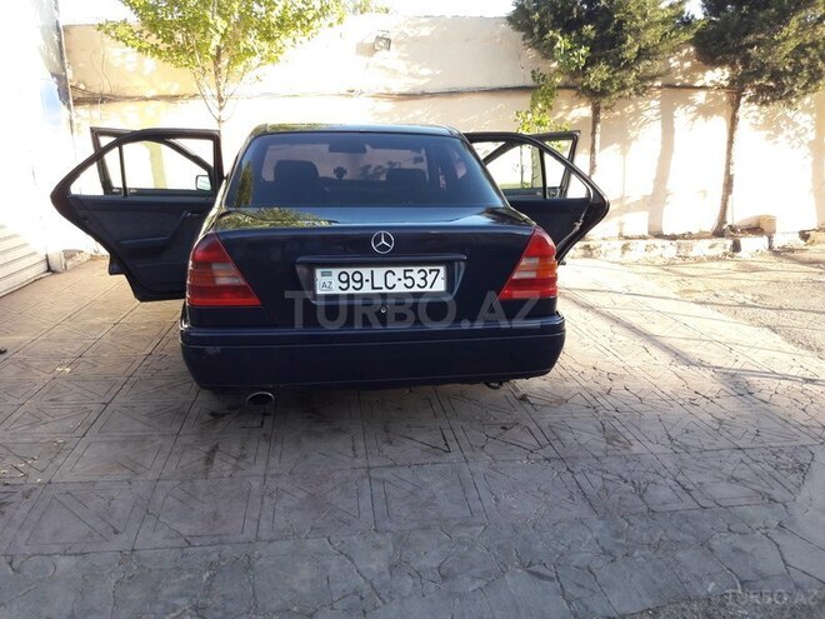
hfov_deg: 63.4
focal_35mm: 28
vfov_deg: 49.7
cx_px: 412
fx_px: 667
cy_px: 310
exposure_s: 1/134
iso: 40
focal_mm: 3.7
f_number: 1.9
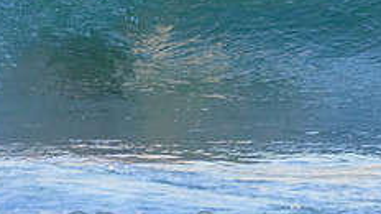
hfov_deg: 1.1
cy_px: -47
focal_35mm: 1966
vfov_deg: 0.6
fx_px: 19843
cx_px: 190
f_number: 5.6
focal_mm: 500
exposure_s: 1/1600
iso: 1250
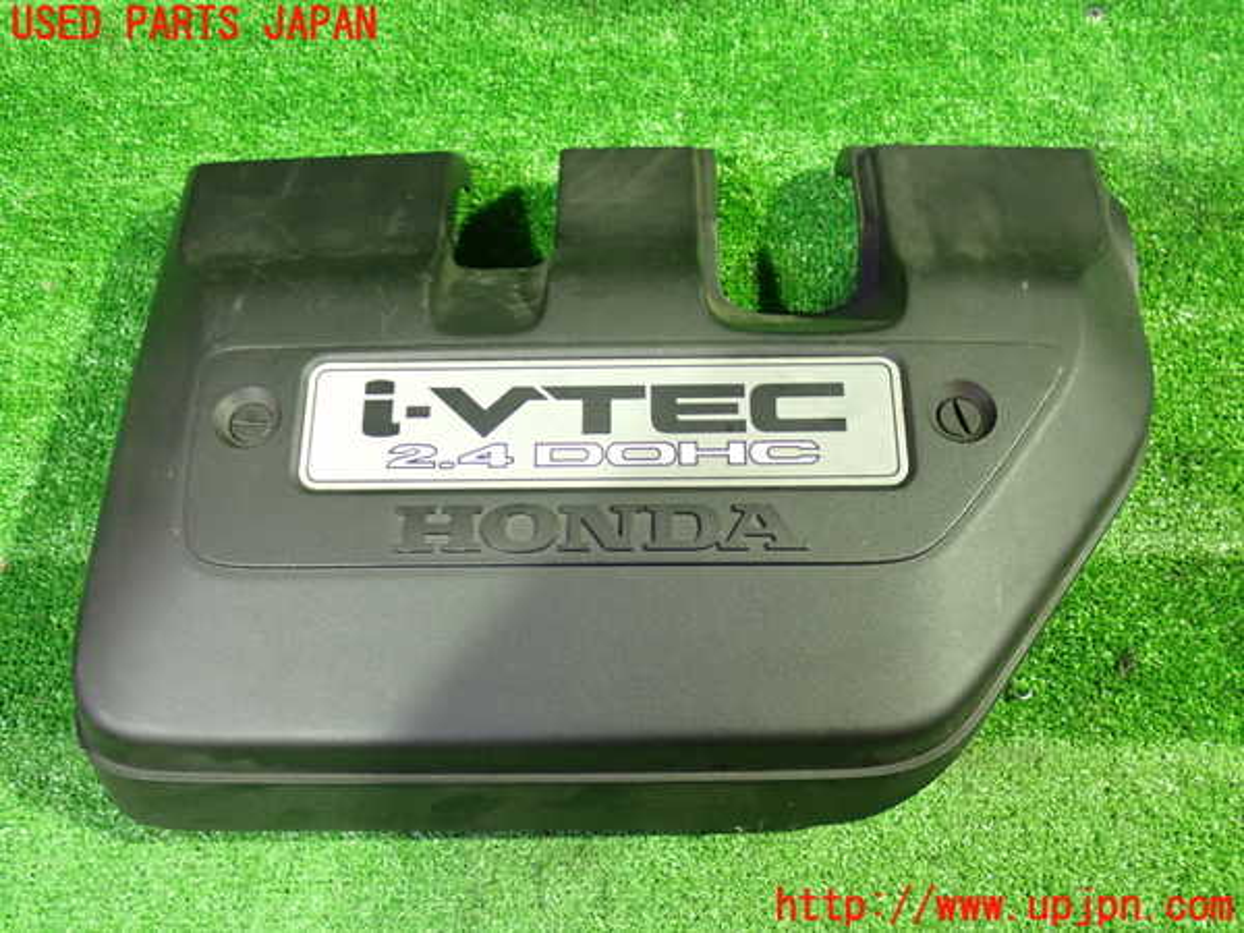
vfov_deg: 39.7
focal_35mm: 36
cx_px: 622
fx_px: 1294
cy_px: 466
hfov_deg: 51.4
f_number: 2.5
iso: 800
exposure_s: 1/13
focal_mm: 6.37
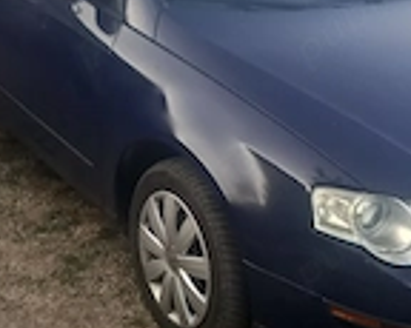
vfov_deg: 22.2
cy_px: 251
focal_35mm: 68
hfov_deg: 27.9
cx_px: 223
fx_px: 827
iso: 100
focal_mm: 4.6
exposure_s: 1/60.2
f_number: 2
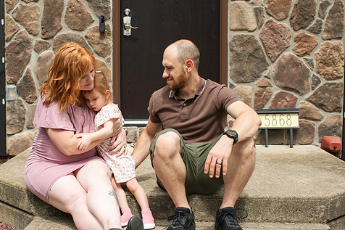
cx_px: 109
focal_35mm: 52
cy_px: 130
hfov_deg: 37.7
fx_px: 498
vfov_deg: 26.0
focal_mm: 35
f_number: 3.5
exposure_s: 1/800
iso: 100
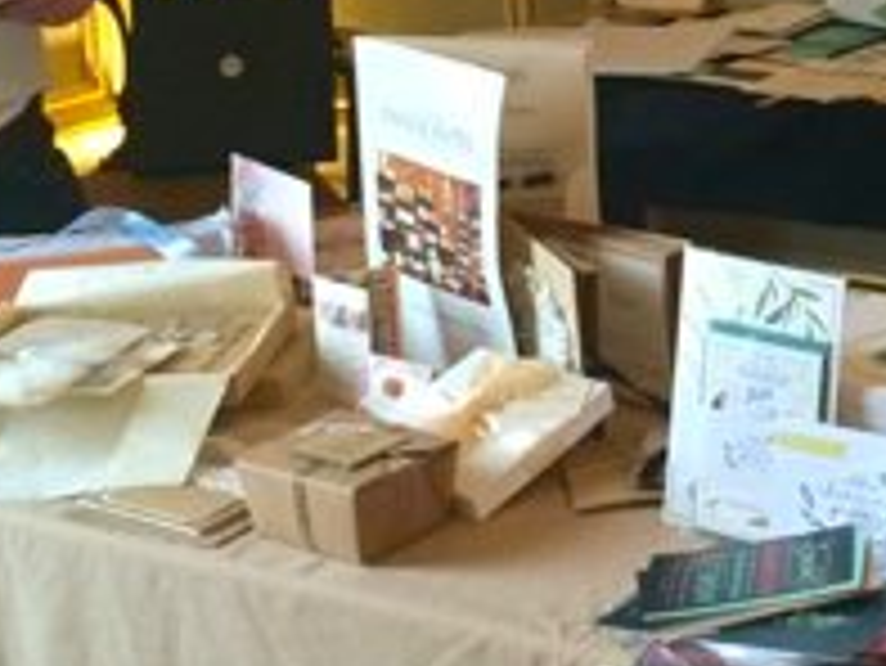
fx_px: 2279
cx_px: 929
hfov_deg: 21.1
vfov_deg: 16.3
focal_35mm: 89
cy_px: 18
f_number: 2.2
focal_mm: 4.15
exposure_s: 1/30
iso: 250
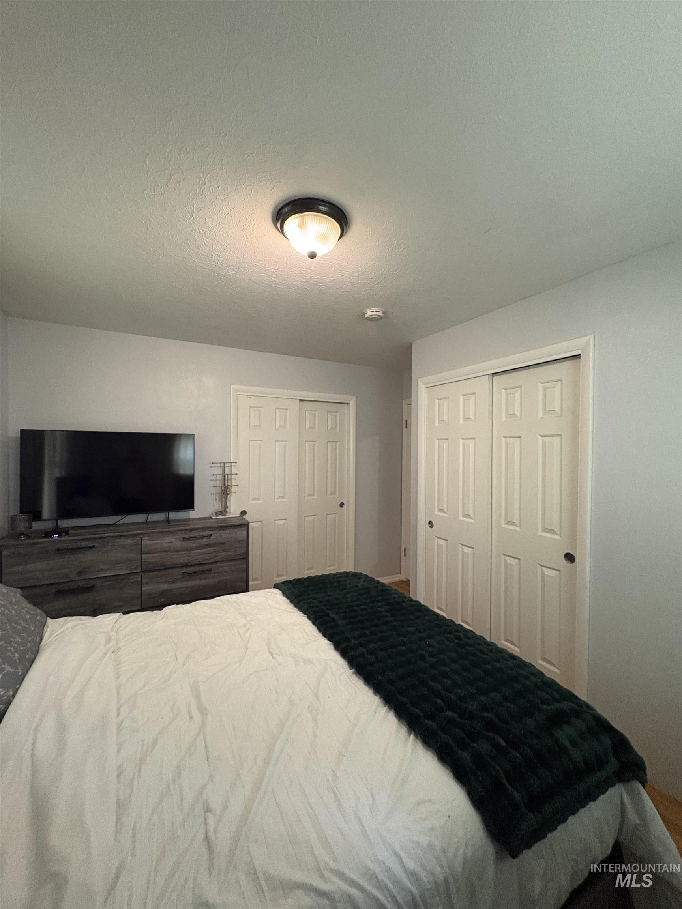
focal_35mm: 14
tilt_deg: -0.8
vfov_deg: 102.1
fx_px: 368
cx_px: 341
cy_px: 454
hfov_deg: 85.7
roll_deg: -0.2
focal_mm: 2.22
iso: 640
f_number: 2.2
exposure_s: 1/60
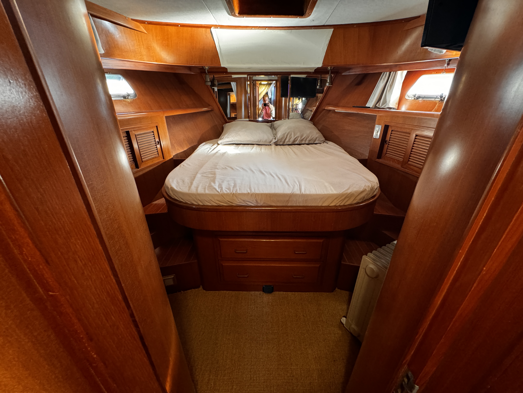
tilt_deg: -24.2
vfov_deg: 85.7
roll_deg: +1.0
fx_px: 212
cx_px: 262
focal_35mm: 14
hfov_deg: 102.1
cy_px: 196
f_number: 2.2
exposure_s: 1/50
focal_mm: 2.22
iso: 800
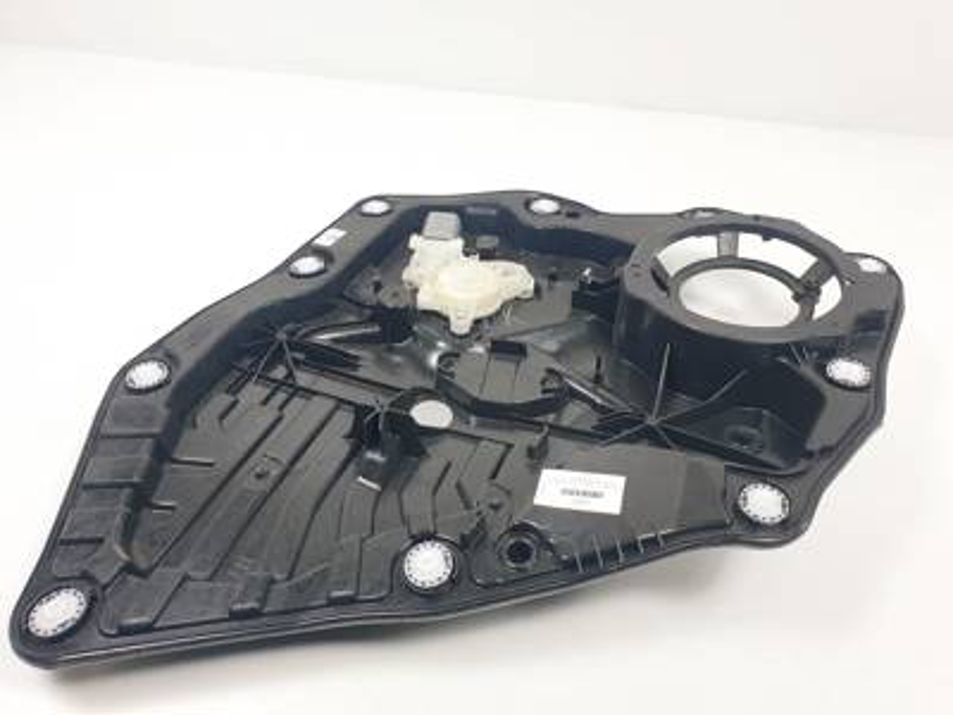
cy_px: 358
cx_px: 476
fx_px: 716
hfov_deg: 67.3
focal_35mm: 26
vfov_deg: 53.1
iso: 50
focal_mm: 4.3
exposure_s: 1/189
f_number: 2.4
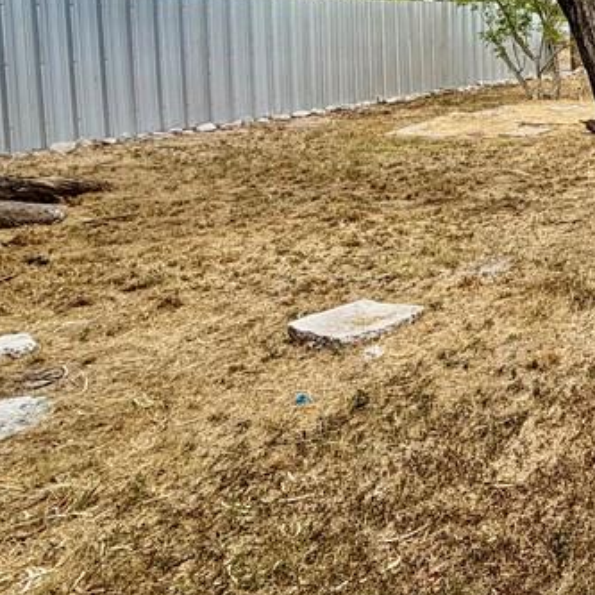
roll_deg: +0.4
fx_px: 739
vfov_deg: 40.2
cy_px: 46
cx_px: 868
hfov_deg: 29.3
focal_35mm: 38
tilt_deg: -2.6
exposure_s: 1/770
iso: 32
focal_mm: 2.22
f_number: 2.2
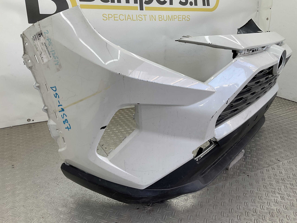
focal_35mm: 29
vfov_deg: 48.2
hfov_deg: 61.7
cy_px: 112
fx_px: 249
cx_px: 148
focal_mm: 3
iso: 16
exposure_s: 1/123
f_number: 1.8
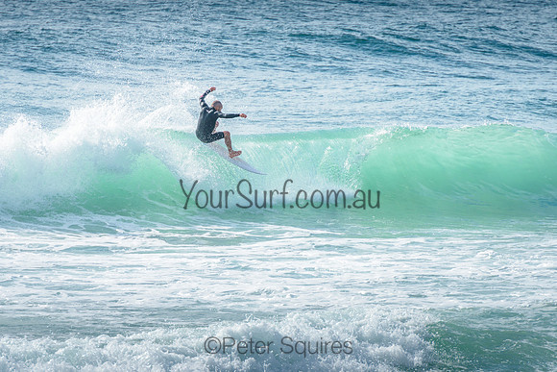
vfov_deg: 2.8
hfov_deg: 4.2
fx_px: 7589
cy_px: 153
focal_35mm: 490
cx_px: 256
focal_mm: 400
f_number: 8
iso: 200
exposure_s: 1/1600
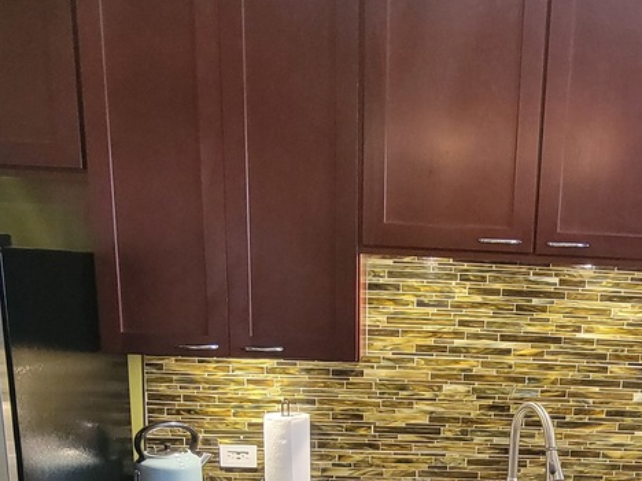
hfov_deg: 45.5
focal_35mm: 40
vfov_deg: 33.4
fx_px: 742
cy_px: 462
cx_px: 462
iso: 640
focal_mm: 2.2
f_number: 2.2
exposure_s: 1/30
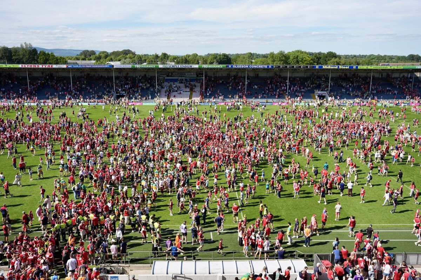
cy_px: 140
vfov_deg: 40.2
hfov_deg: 57.5
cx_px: 210
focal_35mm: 33
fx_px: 384
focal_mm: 32.8
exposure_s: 1/1250
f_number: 6.3
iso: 500
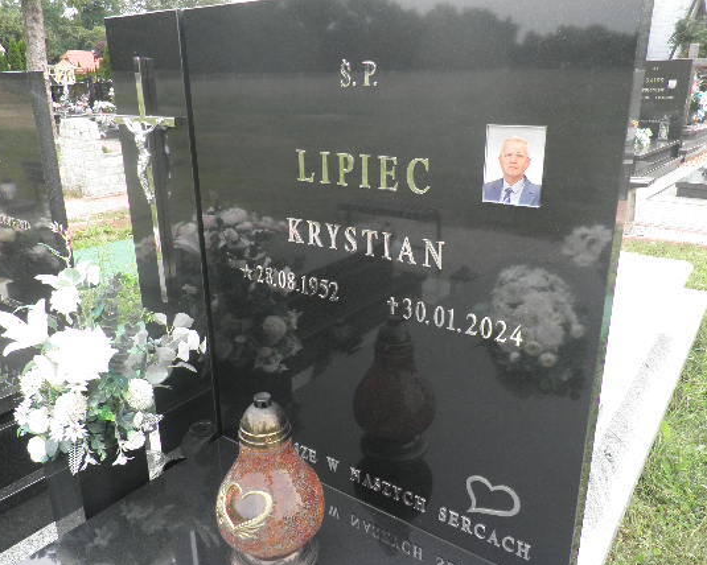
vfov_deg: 51.5
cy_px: 273
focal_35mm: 28
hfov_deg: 62.2
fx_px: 586
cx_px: 348
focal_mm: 4.3
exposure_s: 1/100
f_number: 3.3
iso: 64
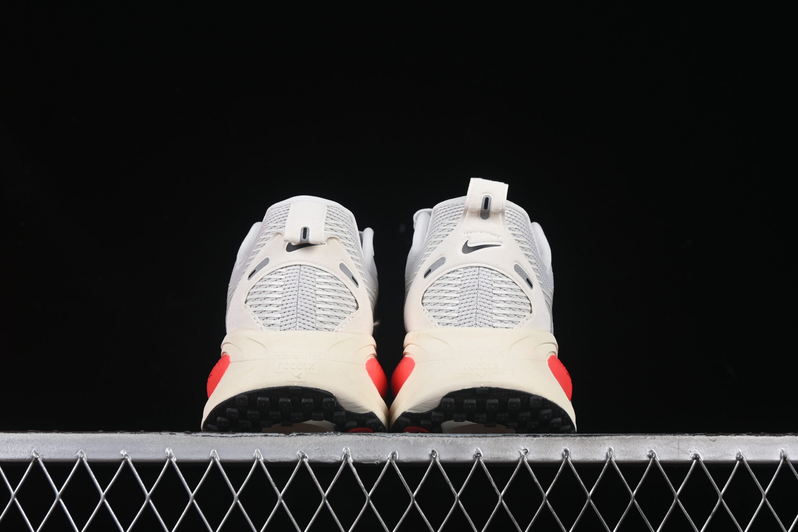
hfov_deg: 27.0
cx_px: 399
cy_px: 266
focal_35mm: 75
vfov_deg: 18.2
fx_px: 1662
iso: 160
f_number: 8
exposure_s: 1/80
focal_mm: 50
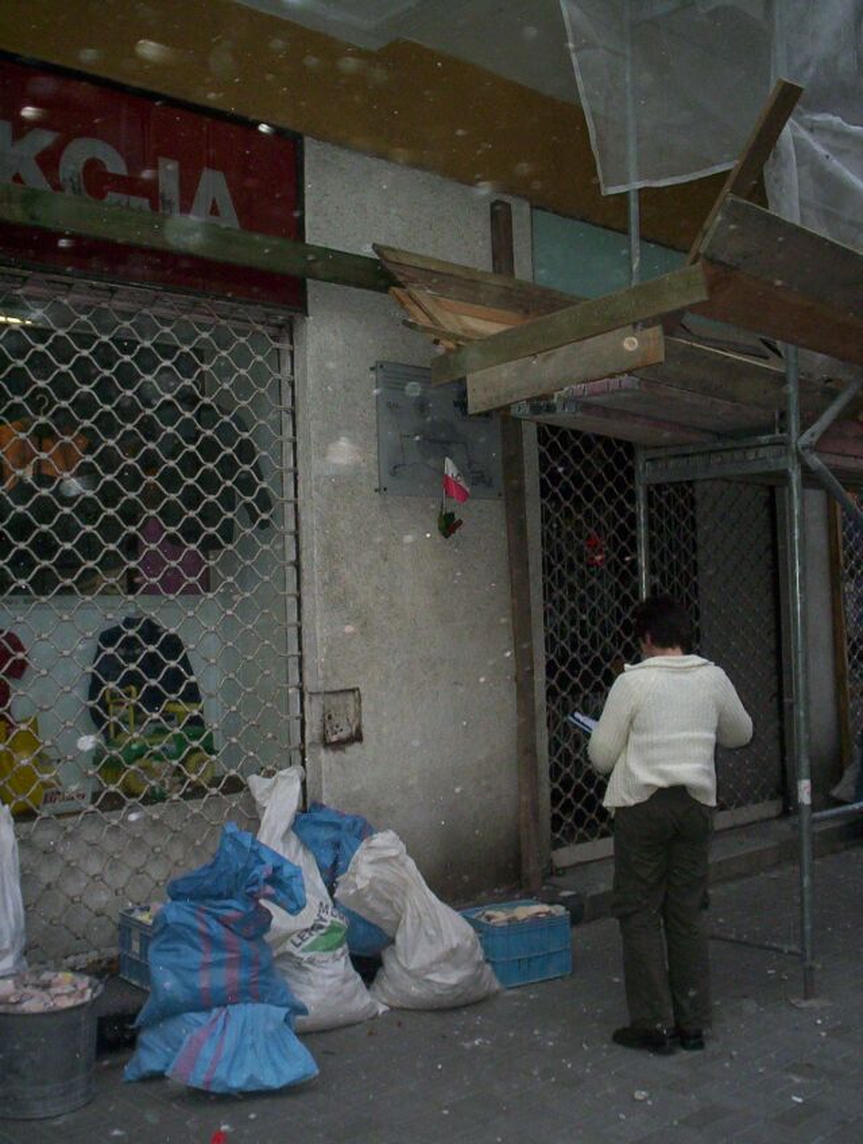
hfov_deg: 37.9
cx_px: 432
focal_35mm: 38
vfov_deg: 48.9
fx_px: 1258
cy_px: 572
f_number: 4.5
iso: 140
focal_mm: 4.99
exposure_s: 1/60
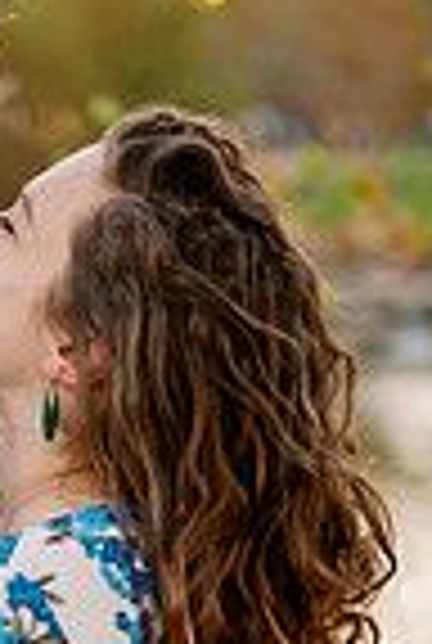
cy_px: 635
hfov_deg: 8.6
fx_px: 2812
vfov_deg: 12.9
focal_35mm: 157
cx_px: -140
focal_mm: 50
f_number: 2
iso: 640
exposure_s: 1/500
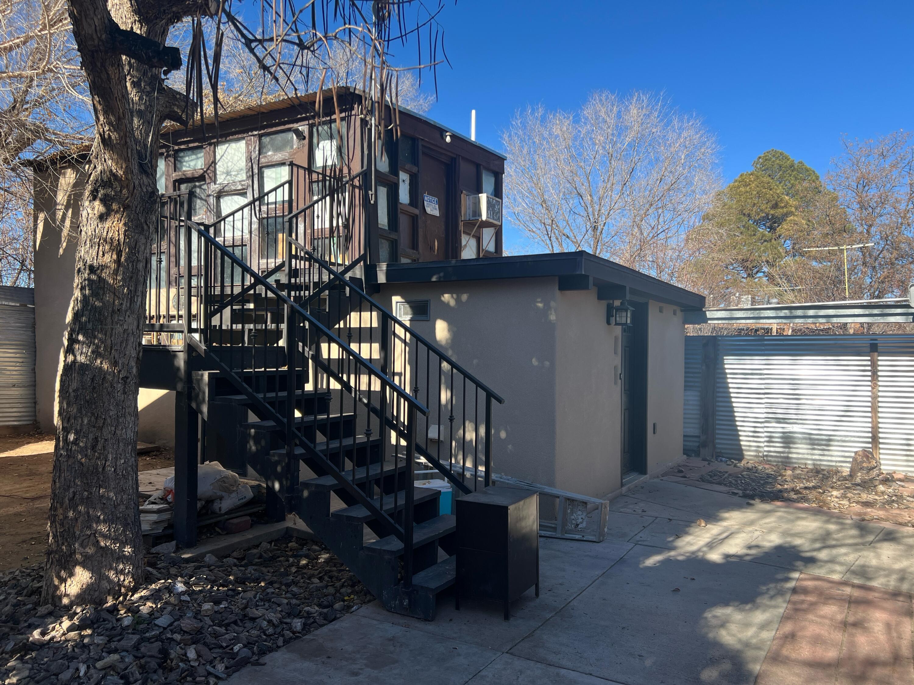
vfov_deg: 53.1
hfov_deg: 67.3
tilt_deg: +1.6
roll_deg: -0.2
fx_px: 687
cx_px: 457
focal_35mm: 26
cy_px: 342
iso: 50
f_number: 1.5
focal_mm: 5.7
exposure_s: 1/1724
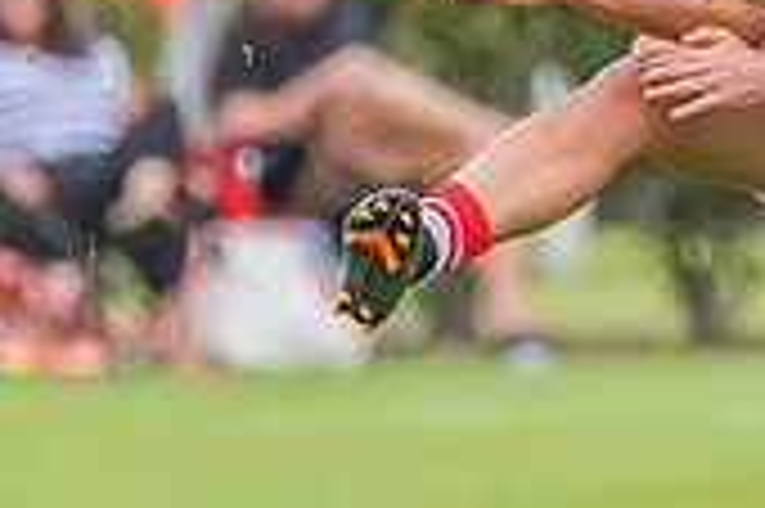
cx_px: 976
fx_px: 62138
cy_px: 75
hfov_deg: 0.7
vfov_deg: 0.5
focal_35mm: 2927
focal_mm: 600
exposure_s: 1/1600
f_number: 6.3
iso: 1000
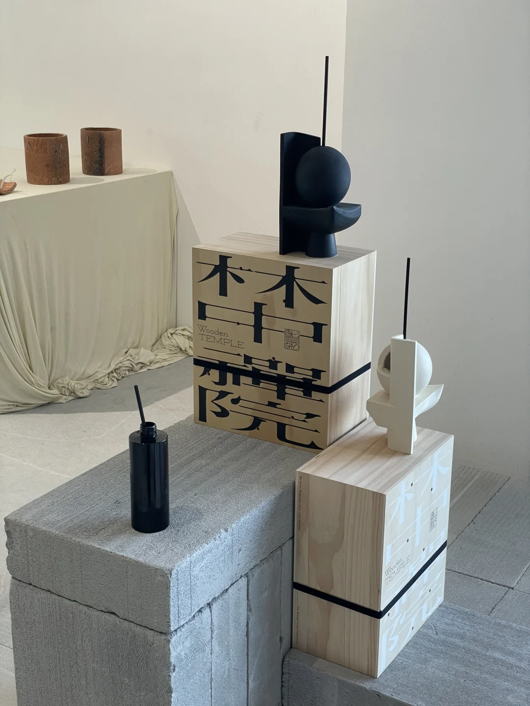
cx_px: 265
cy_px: 353
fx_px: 1062
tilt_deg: -18.2
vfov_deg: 36.8
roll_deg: +0.0
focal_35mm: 52
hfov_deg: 28.0
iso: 80
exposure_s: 1/99
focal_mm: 6
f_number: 2
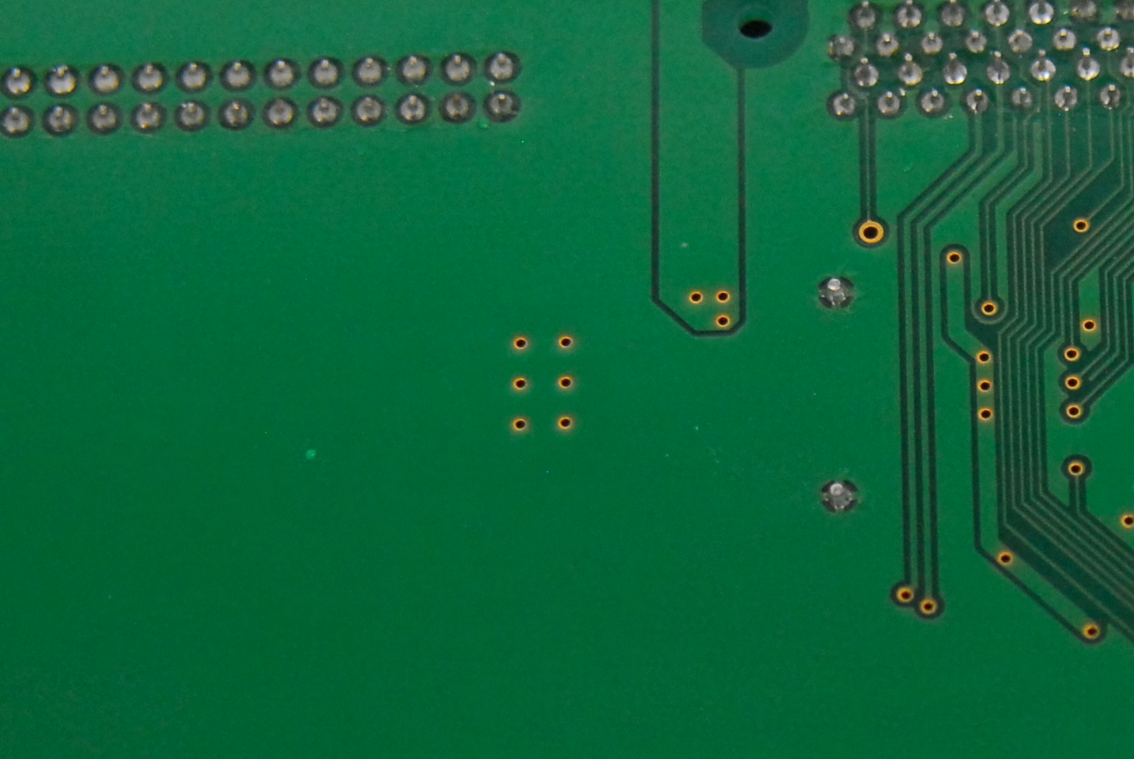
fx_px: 5771
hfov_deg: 11.2
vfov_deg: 7.5
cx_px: 964
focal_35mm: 183
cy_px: 663
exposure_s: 1/160
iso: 800
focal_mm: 42
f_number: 3.3
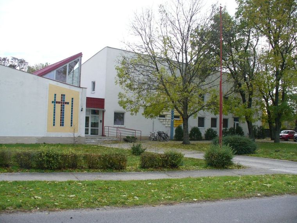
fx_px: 317
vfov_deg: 38.7
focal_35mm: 37
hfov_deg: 50.1
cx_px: 148
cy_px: 112
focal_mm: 6.1
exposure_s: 1/125
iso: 80
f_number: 5.6
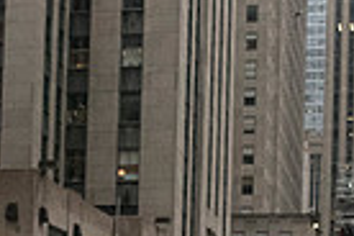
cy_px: 394
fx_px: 993
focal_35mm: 101
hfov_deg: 20.2
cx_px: 185
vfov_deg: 12.6
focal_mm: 24
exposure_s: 1/4000
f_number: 2.8
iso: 10000
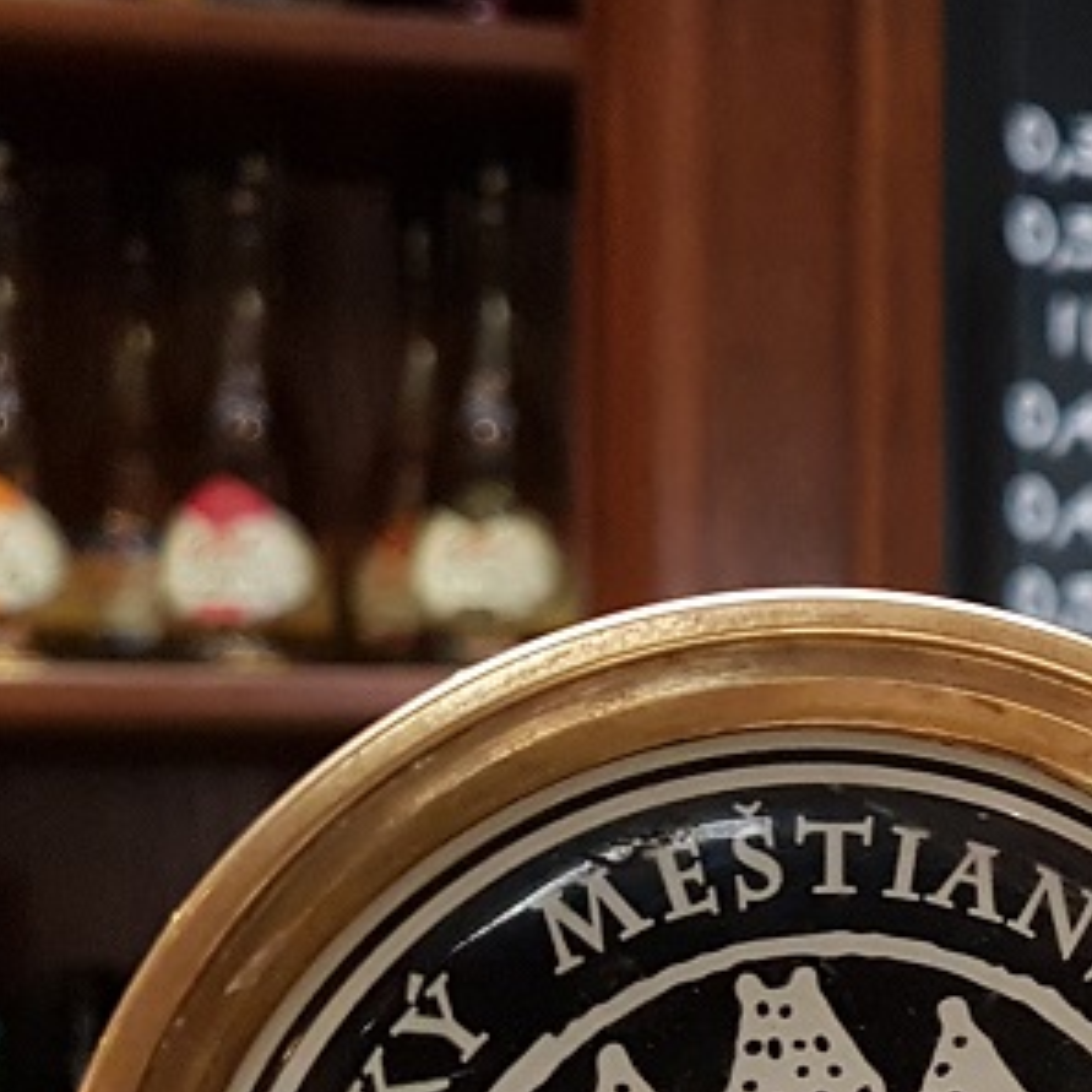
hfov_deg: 18.7
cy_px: 901
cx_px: 1776
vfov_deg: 21.9
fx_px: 2784
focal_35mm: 78
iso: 200
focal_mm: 4.2
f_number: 1.7
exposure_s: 1/25
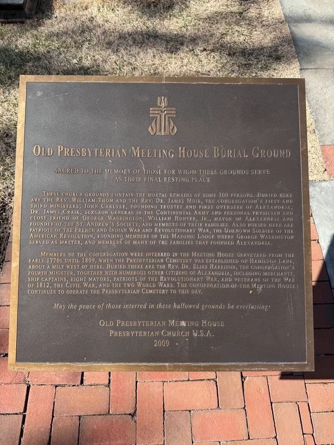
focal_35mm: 24
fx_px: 309
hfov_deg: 56.8
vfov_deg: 71.6
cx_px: 167
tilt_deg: -64.8
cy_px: 222
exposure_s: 1/1770
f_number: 1.78
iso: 80
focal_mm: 6.76
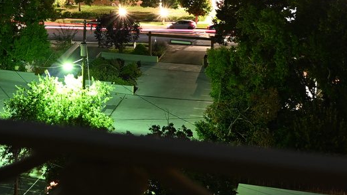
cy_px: -96
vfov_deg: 9.7
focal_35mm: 121
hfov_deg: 17.0
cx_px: -62
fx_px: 1114
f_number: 4.5
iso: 110
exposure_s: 25
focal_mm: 29.5
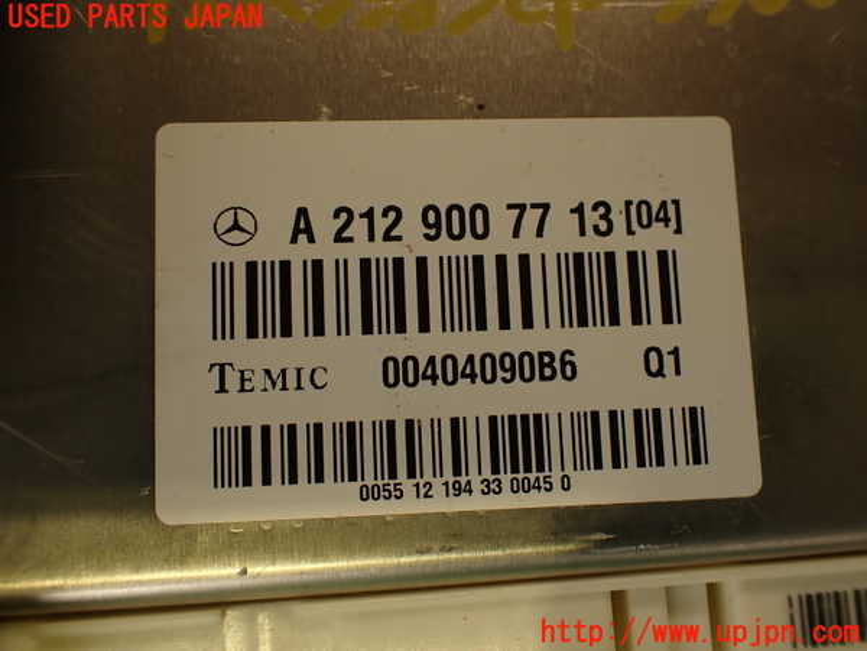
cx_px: 434
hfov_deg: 56.8
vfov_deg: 44.2
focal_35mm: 32
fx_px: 801
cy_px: 326
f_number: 2.4
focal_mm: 5.79
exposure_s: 1/60
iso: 100
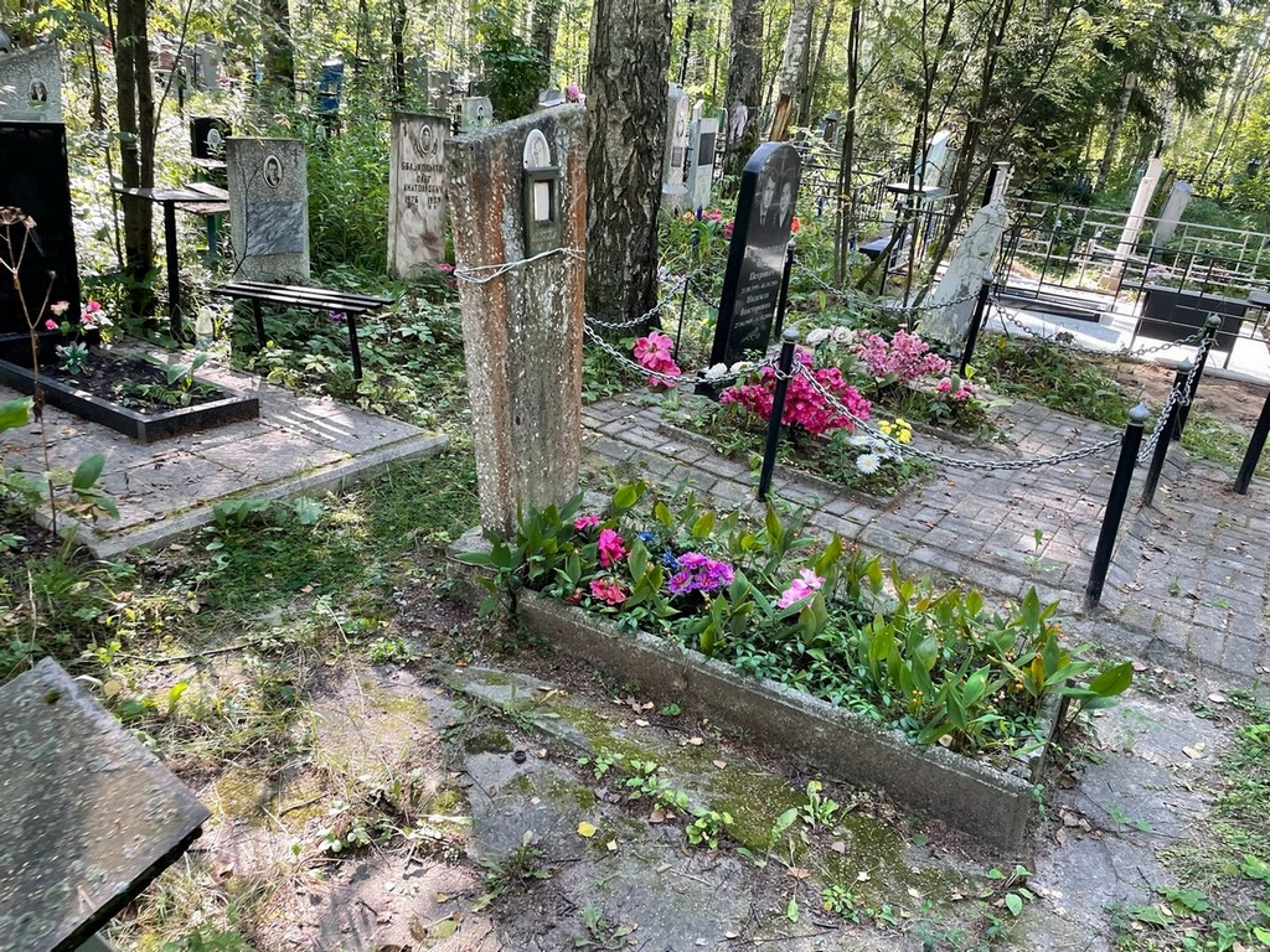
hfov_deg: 67.3
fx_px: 954
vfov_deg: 53.1
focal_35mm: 26
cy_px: 476
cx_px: 635
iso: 100
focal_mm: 4.2
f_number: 1.6
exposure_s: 1/121
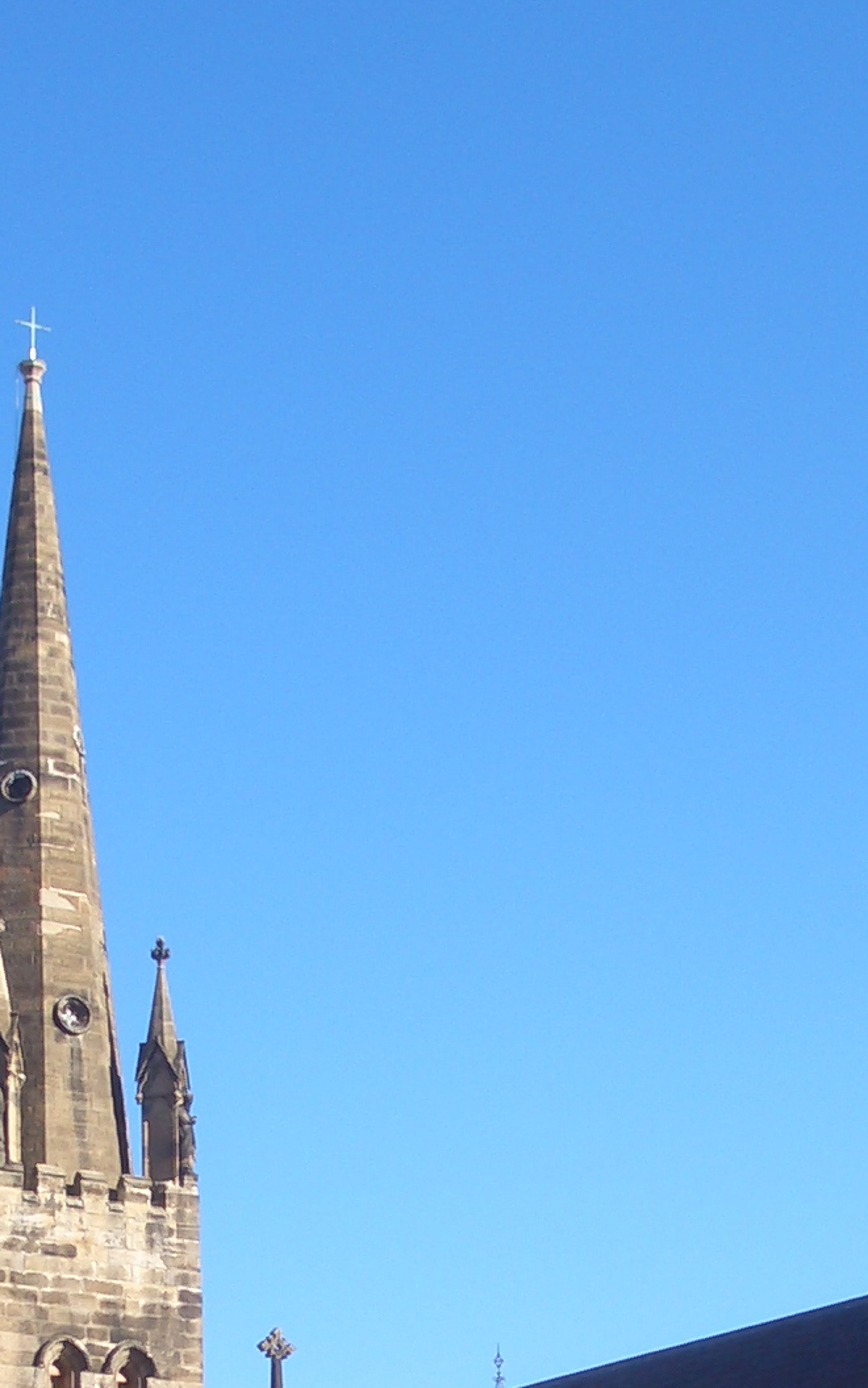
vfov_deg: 22.5
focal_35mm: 90
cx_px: 324
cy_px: 1259
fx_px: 3404
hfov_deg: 14.5
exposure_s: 1/250
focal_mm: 5.8
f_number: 4.3
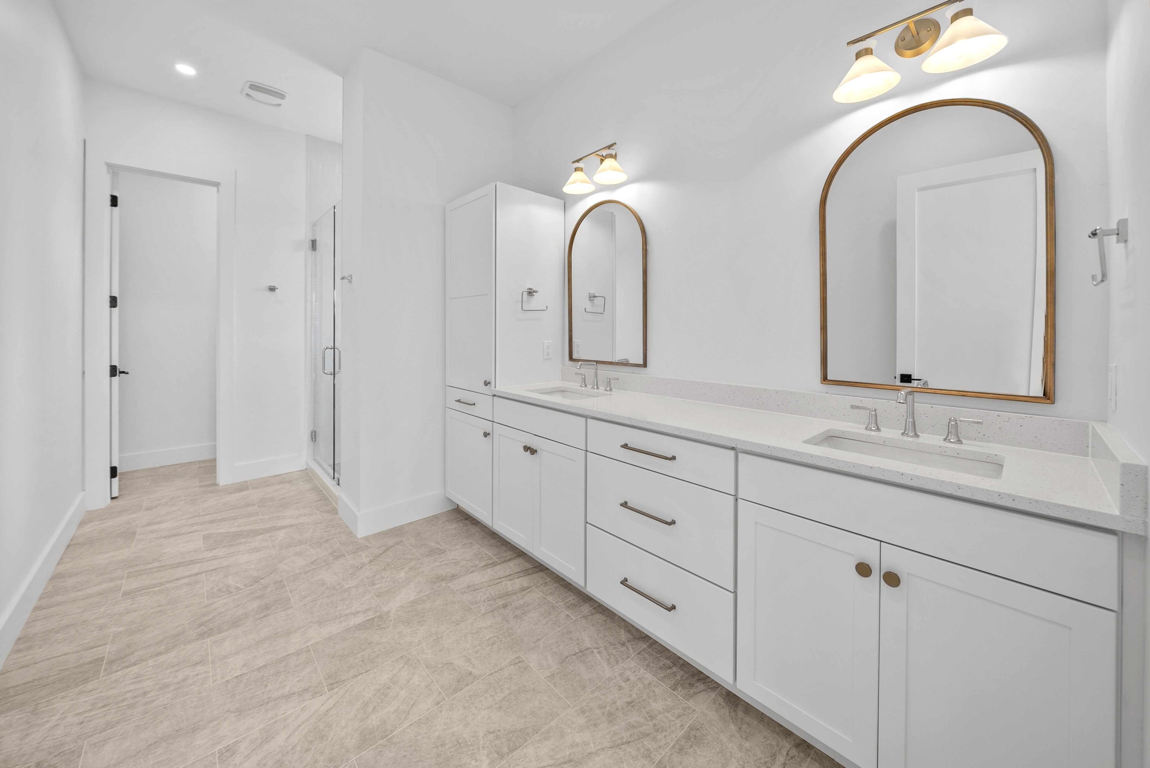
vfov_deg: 90.1
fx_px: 384
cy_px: 384
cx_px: 575
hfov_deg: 112.6
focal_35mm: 12
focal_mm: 12
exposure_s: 1/15
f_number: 7.1
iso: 160
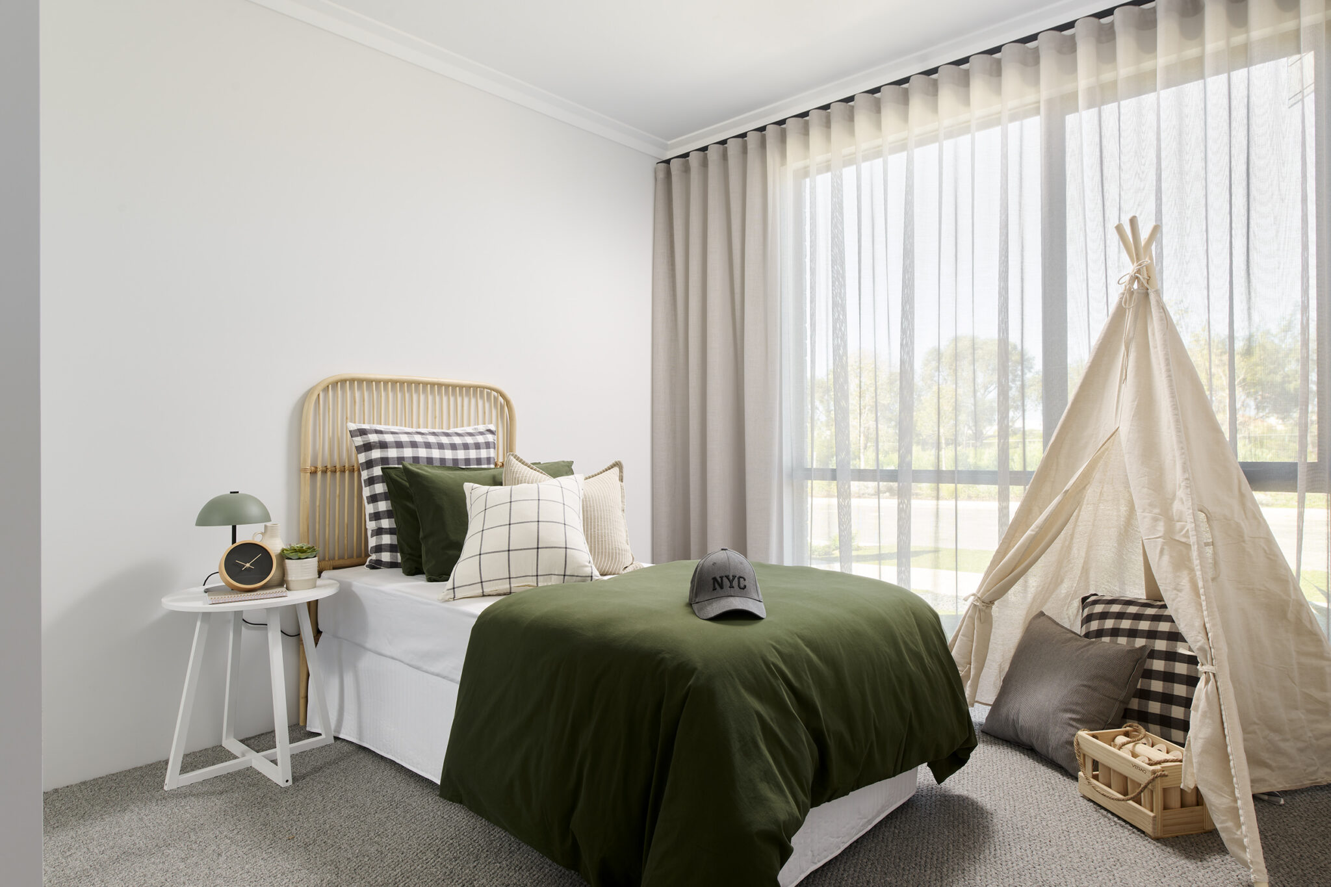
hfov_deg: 81.2
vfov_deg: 59.5
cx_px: 666
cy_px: 444
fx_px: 776
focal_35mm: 21
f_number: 9.5
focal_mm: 21
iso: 160
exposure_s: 1/6
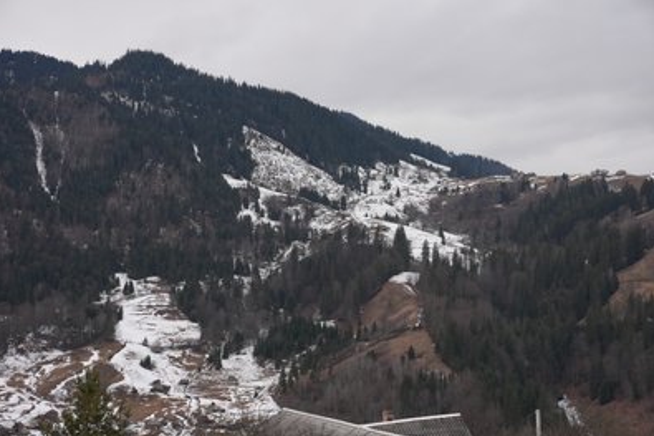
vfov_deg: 19.2
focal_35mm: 71
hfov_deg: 28.5
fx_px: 1289
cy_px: 220
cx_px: 325
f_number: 5
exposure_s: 1/4000
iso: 1250
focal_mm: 70
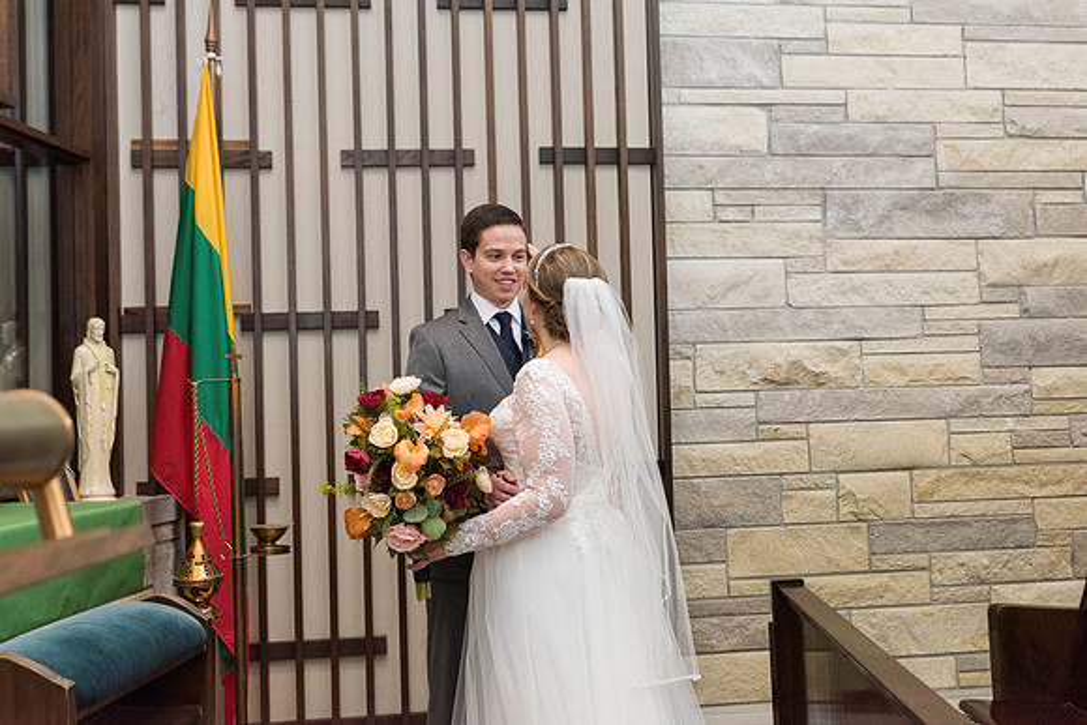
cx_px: 544
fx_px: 1208
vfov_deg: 33.4
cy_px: 362
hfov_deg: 48.4
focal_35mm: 40
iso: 1250
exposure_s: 1/160
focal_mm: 40
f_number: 4.5
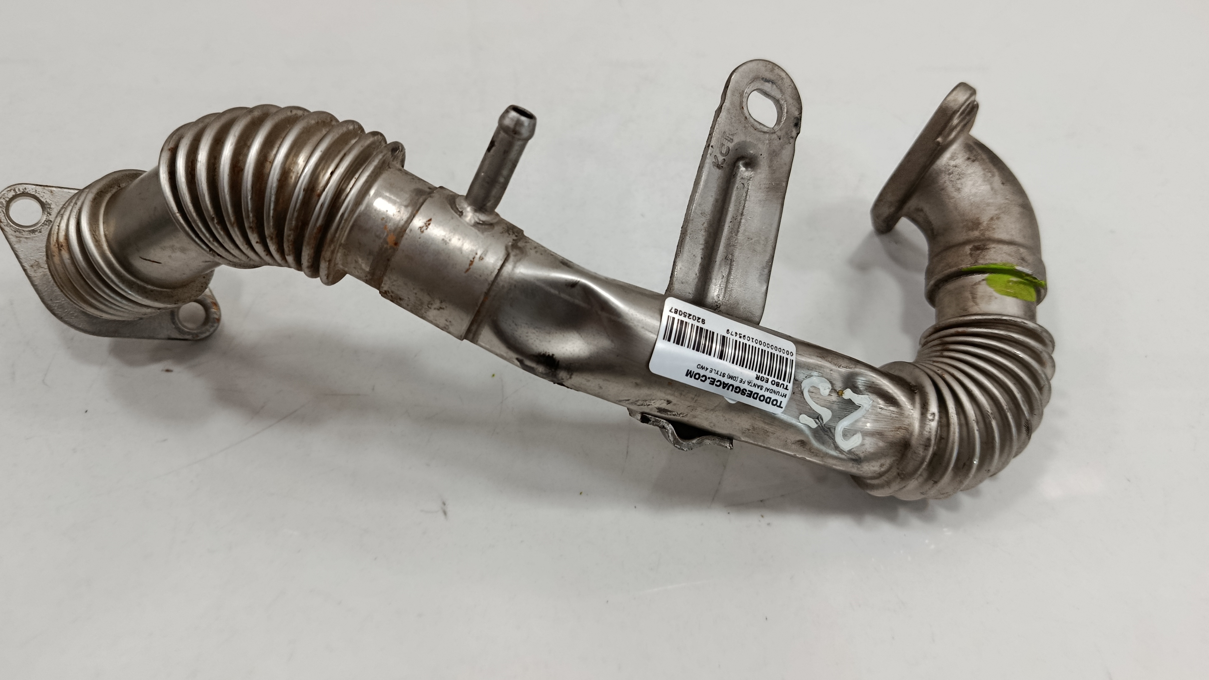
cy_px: 304
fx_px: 866
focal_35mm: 27
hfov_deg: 69.9
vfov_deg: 42.8
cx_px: 592
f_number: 1.7
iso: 803
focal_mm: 5.24
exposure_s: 1/100
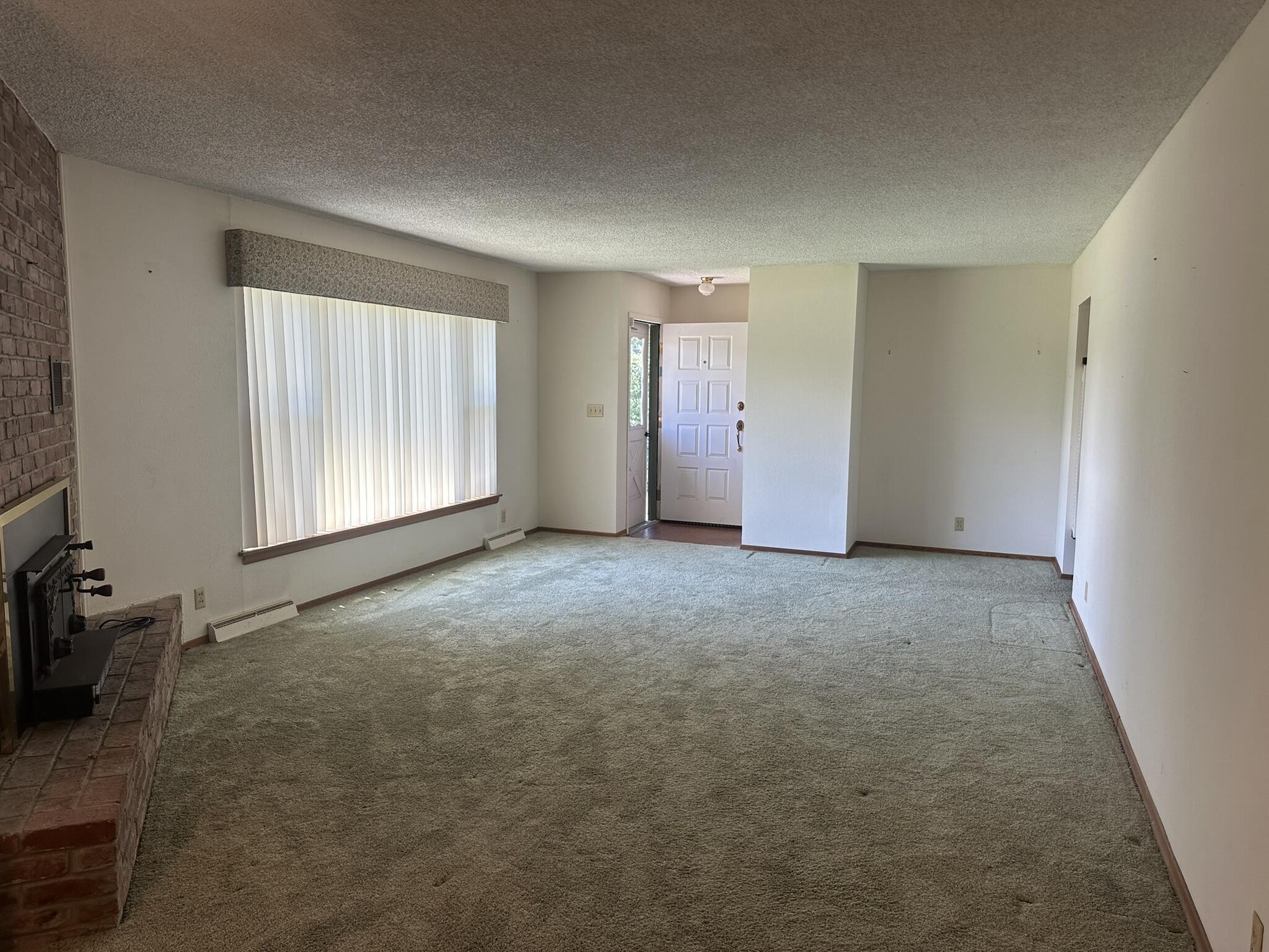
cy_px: 476
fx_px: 880
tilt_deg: -5.3
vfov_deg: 56.8
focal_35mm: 24
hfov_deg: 71.6
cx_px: 634
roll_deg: -0.9
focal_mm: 6.86
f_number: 1.78
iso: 100
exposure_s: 1/120
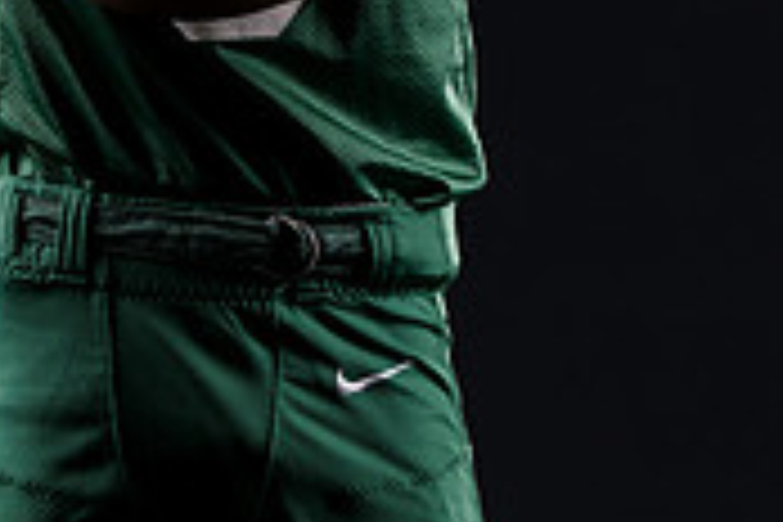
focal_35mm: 356
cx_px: 166
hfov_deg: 5.8
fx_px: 7742
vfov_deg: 3.8
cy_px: -304
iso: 200
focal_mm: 107
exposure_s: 1/160
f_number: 4
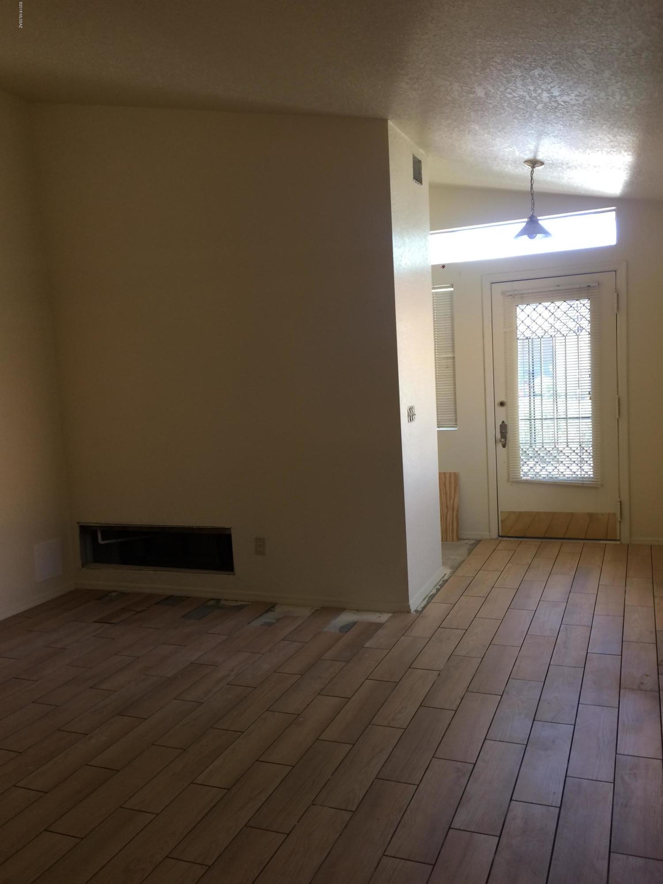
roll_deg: +2.6
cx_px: 332
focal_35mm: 29
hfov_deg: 48.2
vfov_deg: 61.7
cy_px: 442
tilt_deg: -9.2
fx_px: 741
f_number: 2.2
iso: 40
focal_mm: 4.15
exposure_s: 1/30
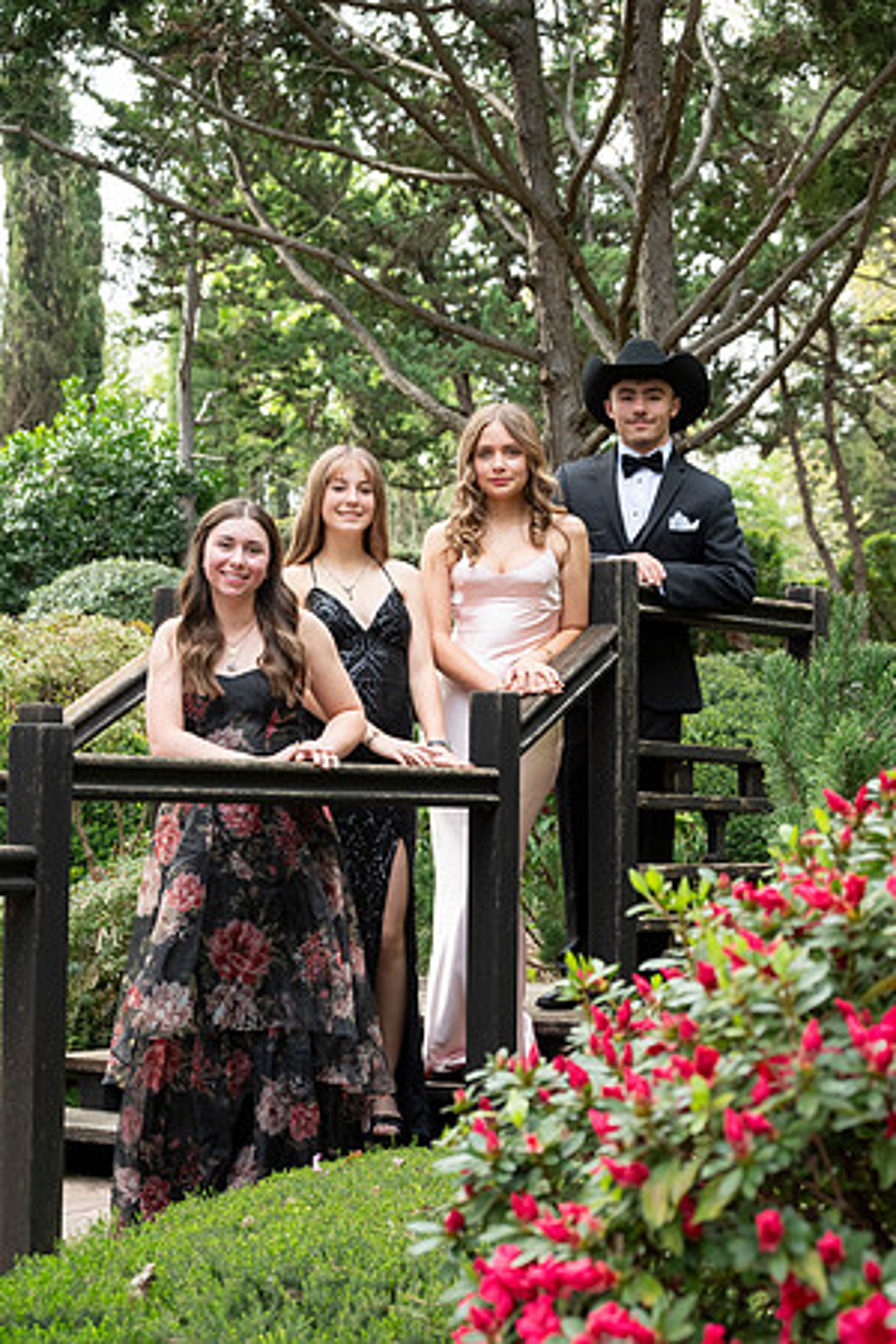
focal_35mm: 66
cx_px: 448
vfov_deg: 30.5
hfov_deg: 20.6
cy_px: 672
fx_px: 2464
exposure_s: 1/500
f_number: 7.1
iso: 1250
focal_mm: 66
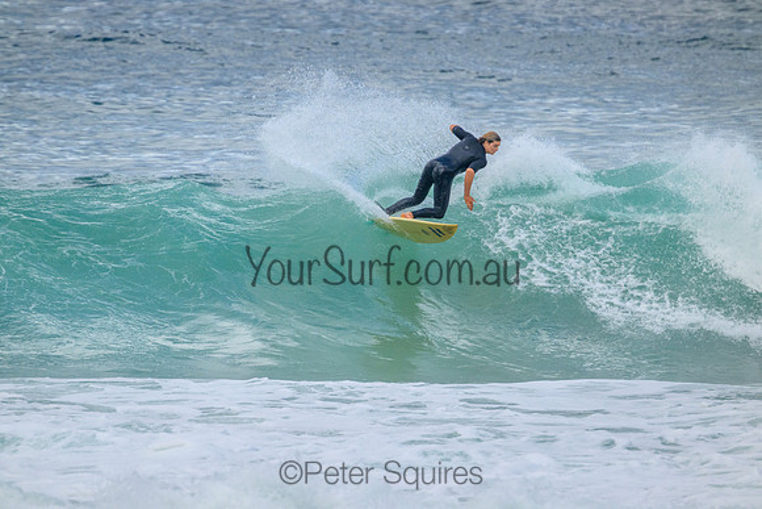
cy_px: 254
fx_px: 16937
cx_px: 381
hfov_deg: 2.6
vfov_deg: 1.7
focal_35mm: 800
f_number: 11
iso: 1250
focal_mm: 800
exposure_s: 1/2000
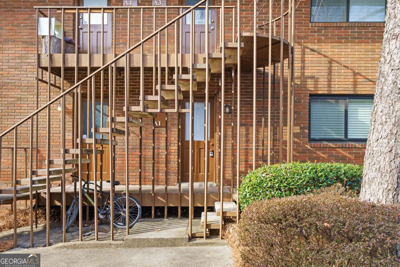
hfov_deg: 69.4
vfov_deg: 49.6
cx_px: 200
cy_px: 134
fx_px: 289
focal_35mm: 26
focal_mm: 26
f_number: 6.3
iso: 1250
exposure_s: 1/400
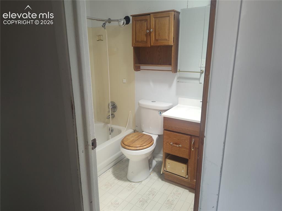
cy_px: 106
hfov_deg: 74.0
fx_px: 187
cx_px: 141
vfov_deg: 58.8
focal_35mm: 23
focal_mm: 5.56
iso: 584
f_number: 1.8
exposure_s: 1/120
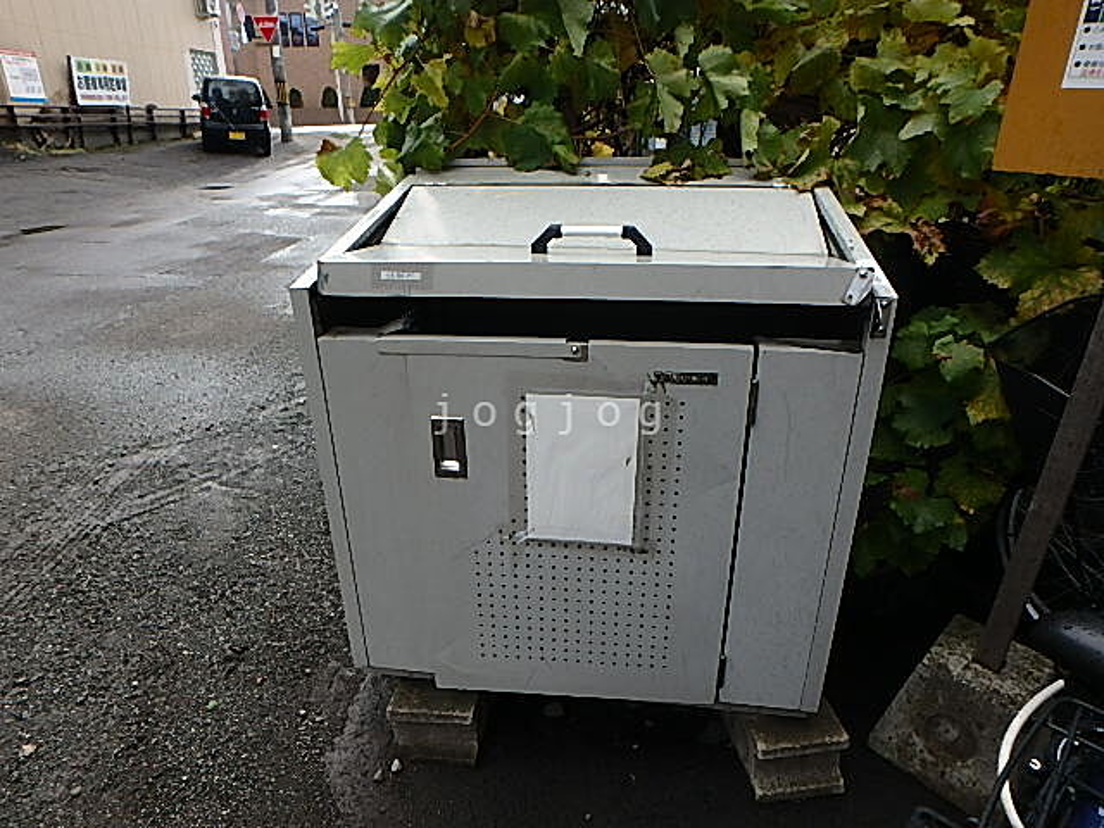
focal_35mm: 21
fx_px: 670
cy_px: 414
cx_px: 552
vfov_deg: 63.4
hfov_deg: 79.0
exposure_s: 1/250
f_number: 3.5
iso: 125
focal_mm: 3.7
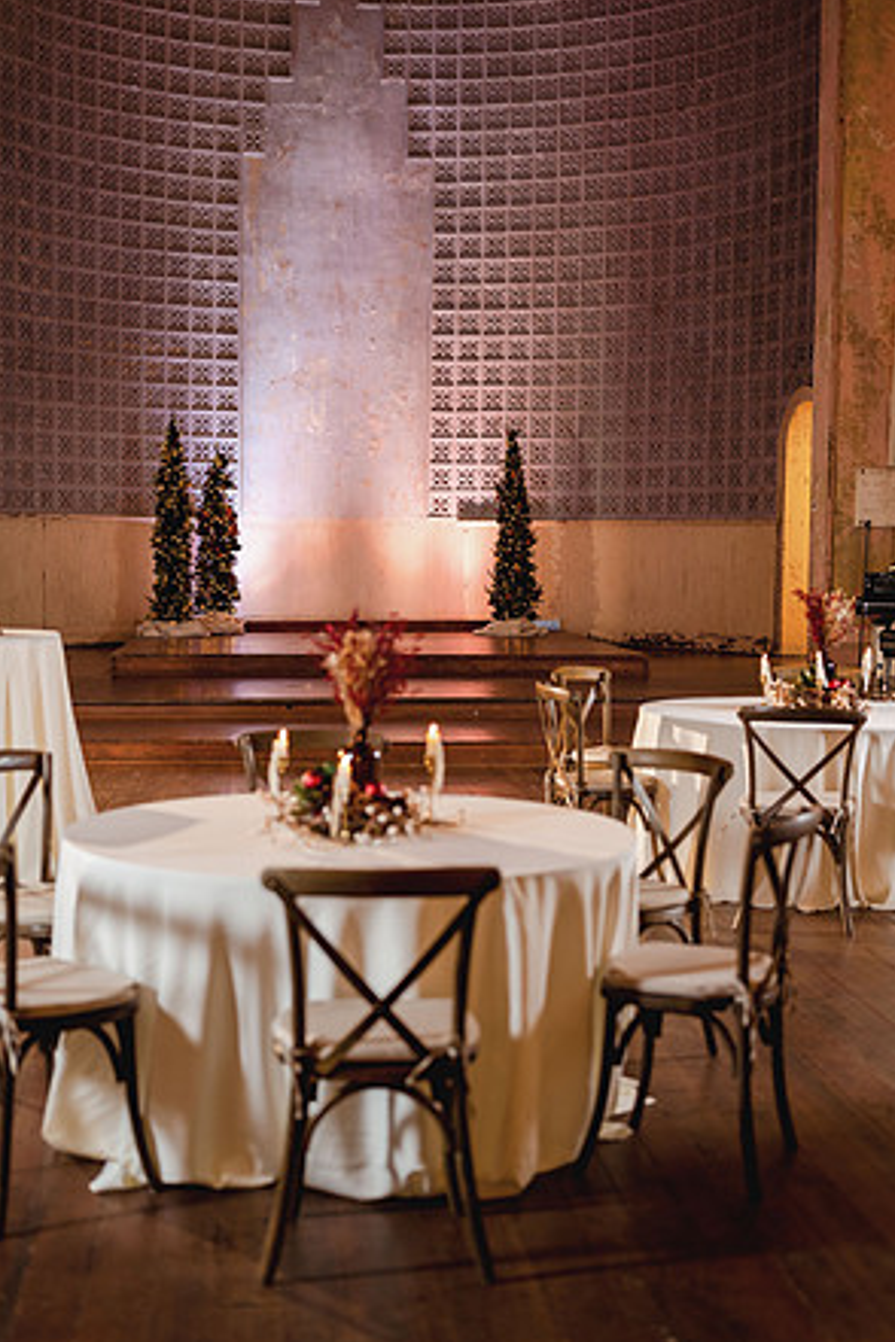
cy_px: 660
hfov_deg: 26.5
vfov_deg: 38.9
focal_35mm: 51
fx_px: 1902
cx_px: 451
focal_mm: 50
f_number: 2.2
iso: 400
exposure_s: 1/100
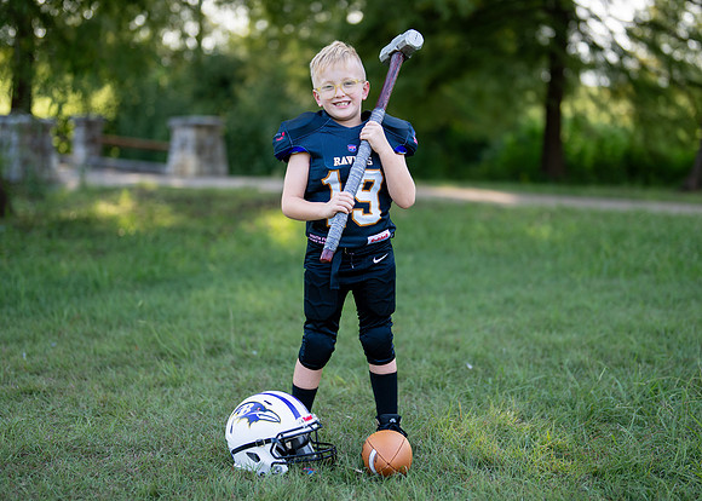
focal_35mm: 64
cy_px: 236
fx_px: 1283
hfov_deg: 30.6
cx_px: 375
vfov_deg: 22.1
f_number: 1.2
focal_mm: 50
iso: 100
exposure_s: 1/1250
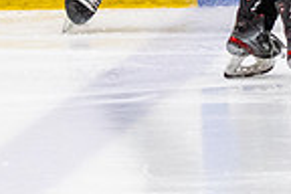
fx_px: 6992
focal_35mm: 865
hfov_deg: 2.4
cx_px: 320
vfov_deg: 1.6
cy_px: -314
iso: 1800
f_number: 2.8
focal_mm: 95
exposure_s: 1/640
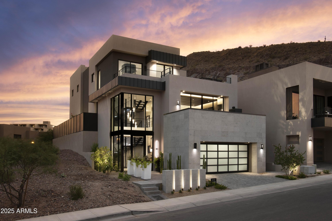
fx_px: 277
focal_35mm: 30
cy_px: 110
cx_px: 166
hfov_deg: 61.9
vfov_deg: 43.6
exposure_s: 10
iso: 100
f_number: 14
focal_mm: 30
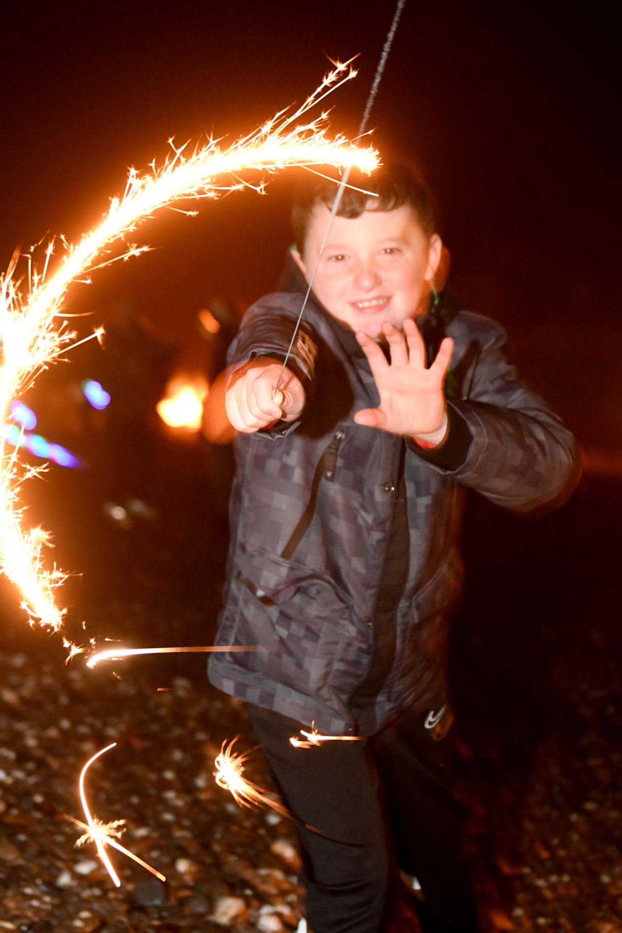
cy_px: 479
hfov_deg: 21.6
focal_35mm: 63
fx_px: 1633
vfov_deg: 31.9
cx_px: 326
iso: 2000
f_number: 2.8
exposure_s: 1/10
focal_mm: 38
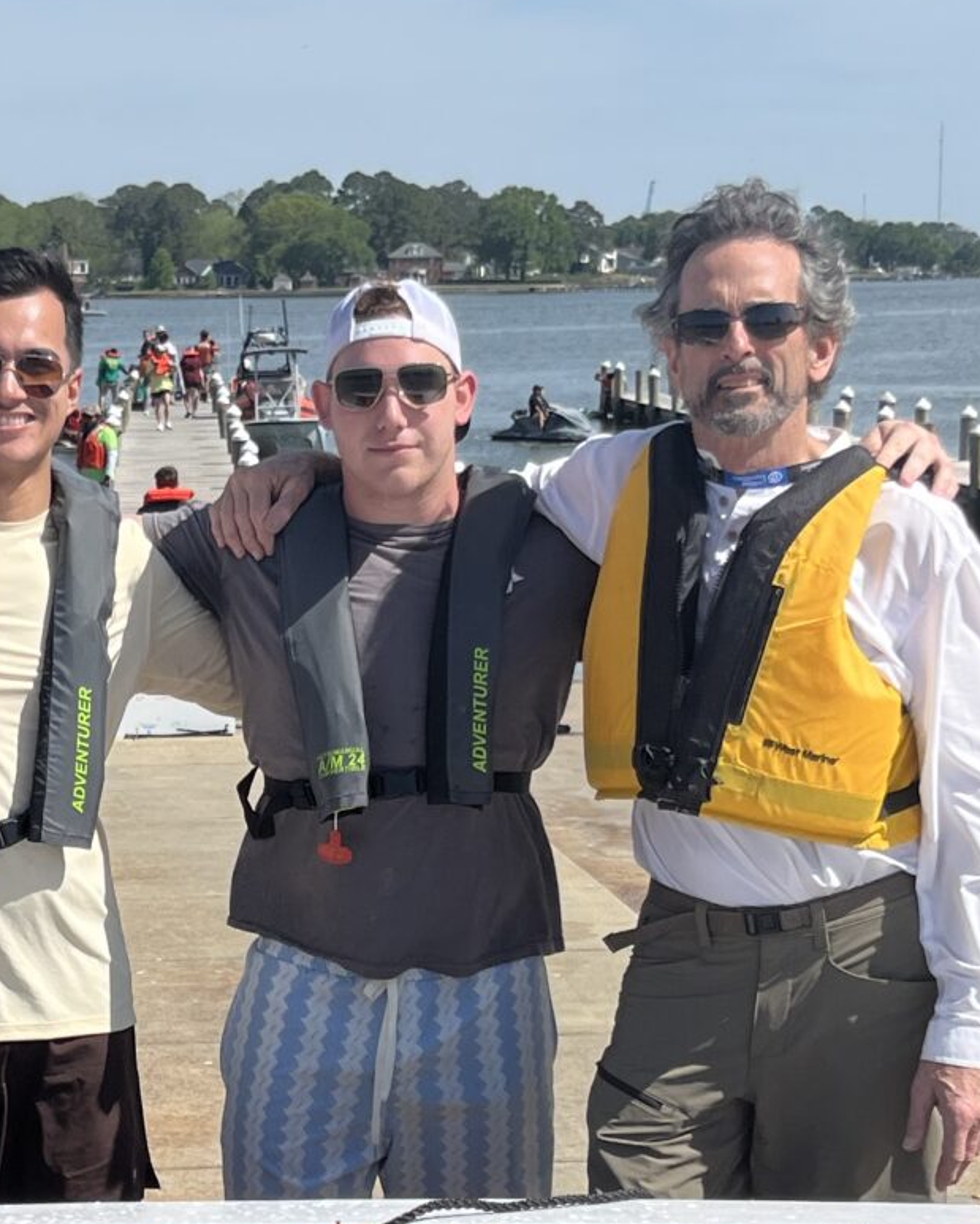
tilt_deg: -9.2
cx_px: 212
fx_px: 3044
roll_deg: +1.7
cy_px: 868
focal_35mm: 84
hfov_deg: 18.1
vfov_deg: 22.6
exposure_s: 1/5319
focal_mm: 5.1
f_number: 1.6
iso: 50
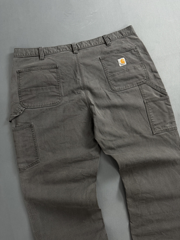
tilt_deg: -84.3
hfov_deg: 56.8
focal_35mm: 24
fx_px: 166
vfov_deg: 71.6
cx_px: 90
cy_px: 120
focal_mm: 6.76
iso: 160
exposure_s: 1/60
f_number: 1.78
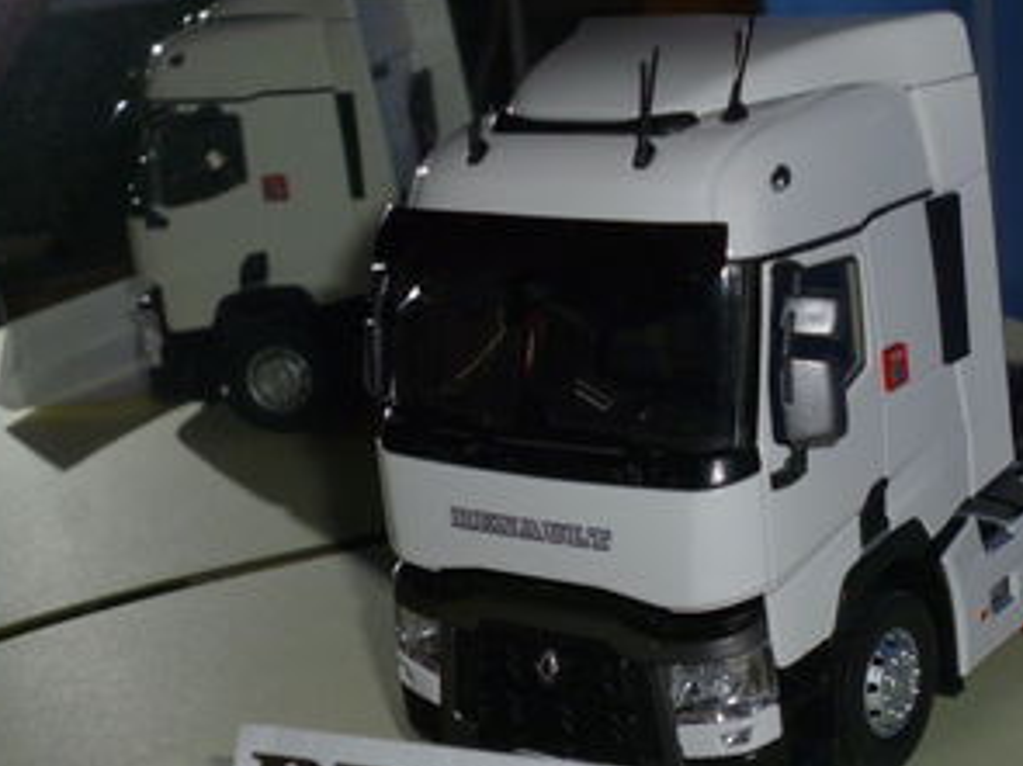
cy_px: 482
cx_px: 645
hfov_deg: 25.6
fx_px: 2245
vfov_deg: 19.3
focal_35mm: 76
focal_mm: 10
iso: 250
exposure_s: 1/60
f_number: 4.4
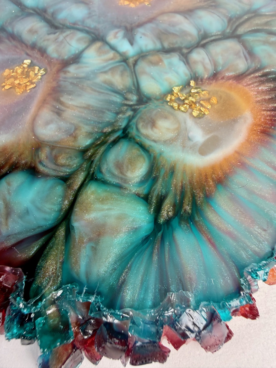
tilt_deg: -63.6
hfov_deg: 56.8
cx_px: 138
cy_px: 184
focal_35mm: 24
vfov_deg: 71.6
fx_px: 255
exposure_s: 1/106
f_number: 2.2
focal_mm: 2.22
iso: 40
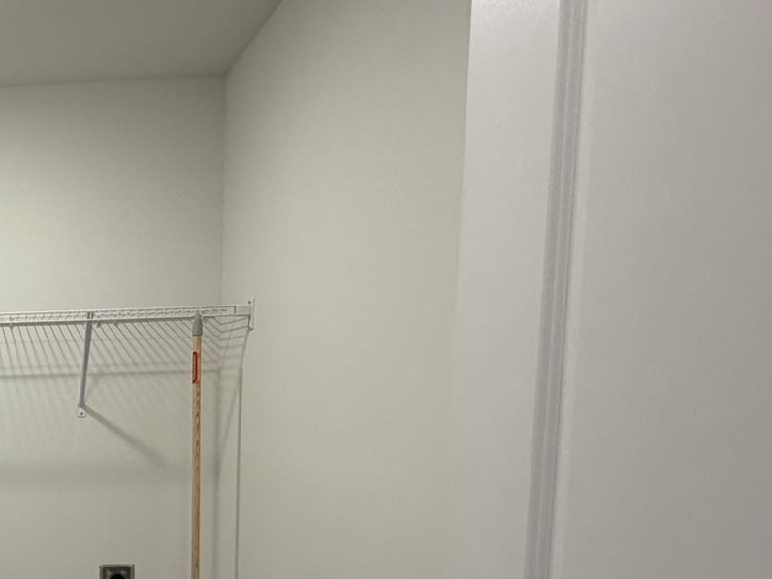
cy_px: 479
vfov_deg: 37.9
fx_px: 803
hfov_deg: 41.5
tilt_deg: -4.1
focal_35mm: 36
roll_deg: +3.1
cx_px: -66
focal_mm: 2.22
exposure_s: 1/120
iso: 160
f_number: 2.2
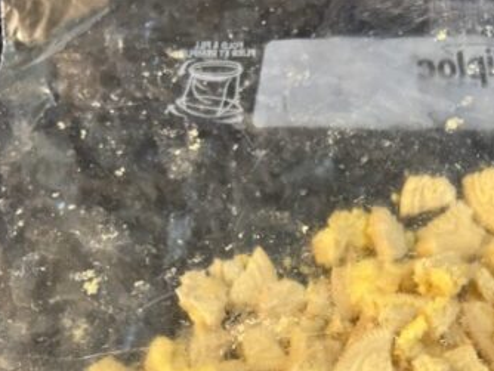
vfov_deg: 24.6
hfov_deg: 33.3
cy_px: 393
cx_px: 398
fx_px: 800
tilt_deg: -64.5
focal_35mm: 56
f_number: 1.5
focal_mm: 5.7
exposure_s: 1/60
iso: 320
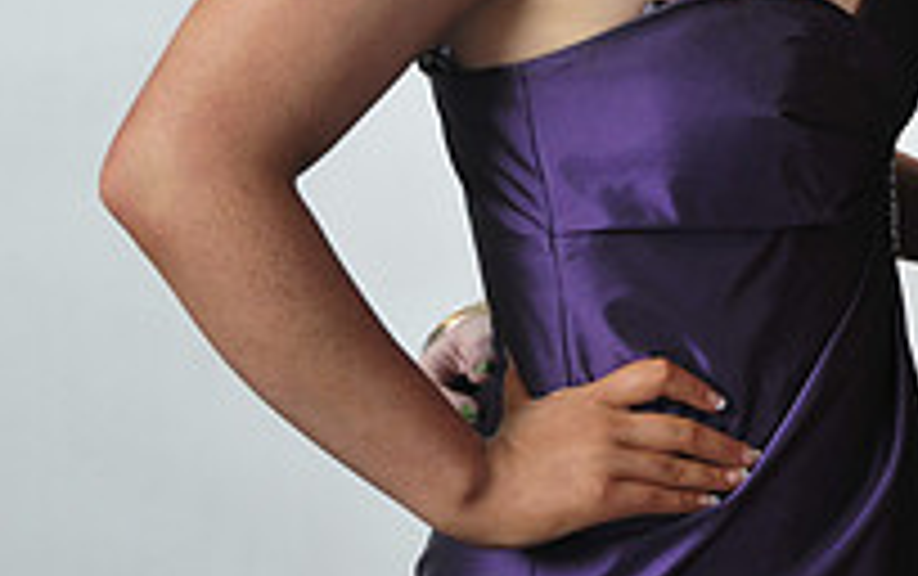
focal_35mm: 139
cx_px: 1228
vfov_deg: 9.3
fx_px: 3481
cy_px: -202
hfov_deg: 14.3
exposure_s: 1/160
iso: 1000
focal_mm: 48
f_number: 7.1
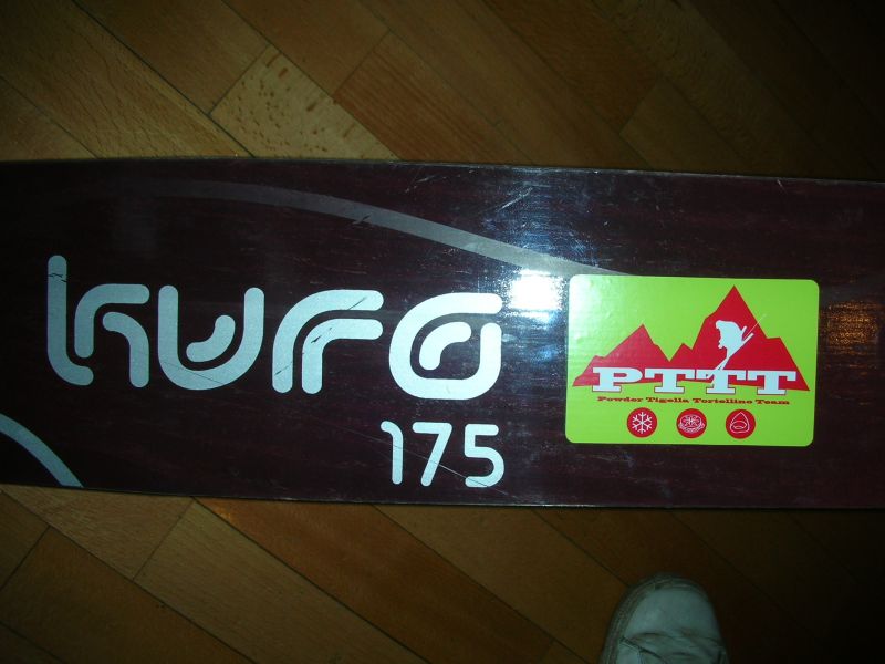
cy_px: 332
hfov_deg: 52.6
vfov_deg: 40.7
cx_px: 442
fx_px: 895
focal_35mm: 35
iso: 50
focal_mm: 5.8
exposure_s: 1/60.1
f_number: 3
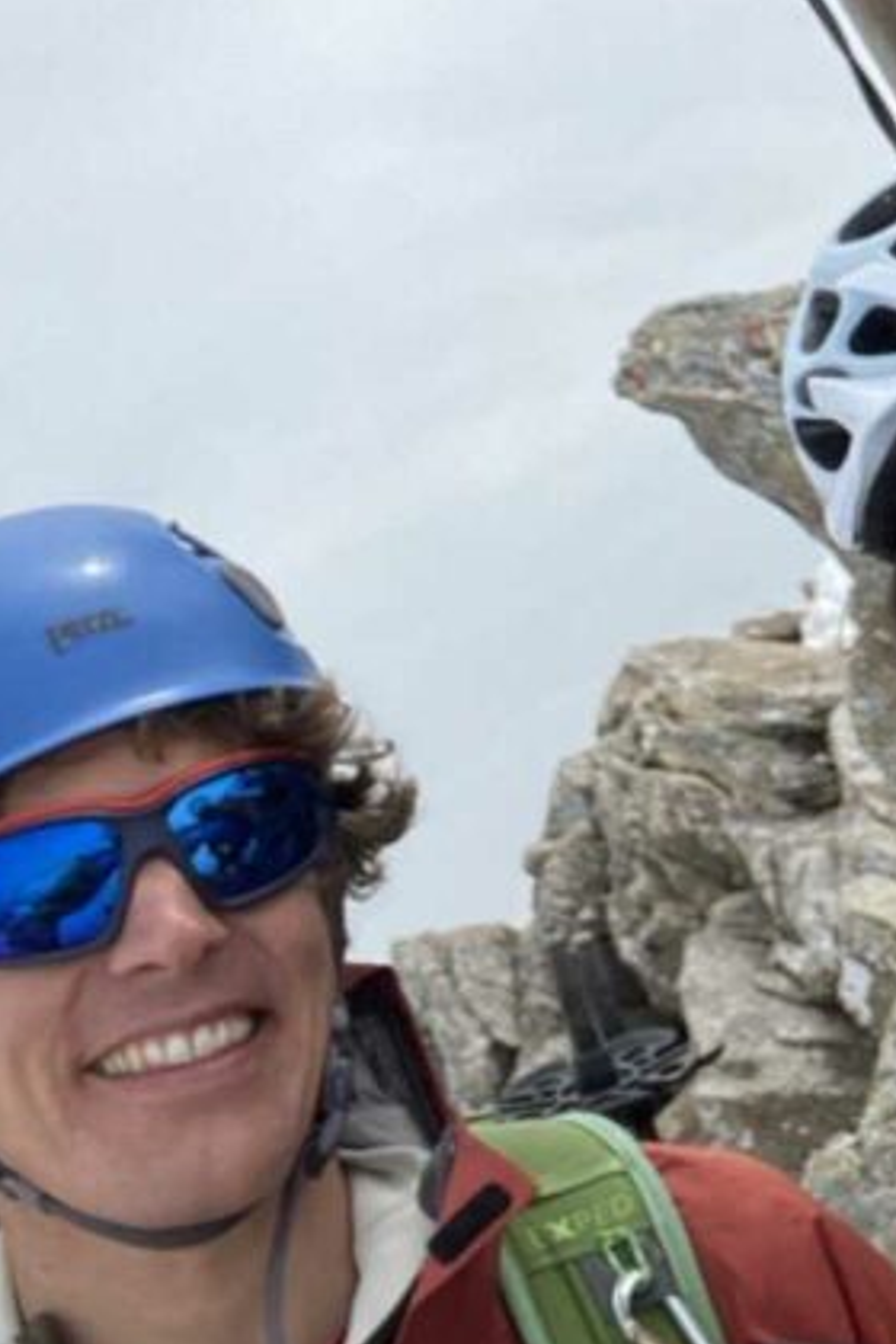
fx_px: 2837
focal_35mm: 76
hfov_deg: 16.6
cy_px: 198
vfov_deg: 26.0
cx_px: 1274
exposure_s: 1/693
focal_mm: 2.71
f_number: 2.2
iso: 25
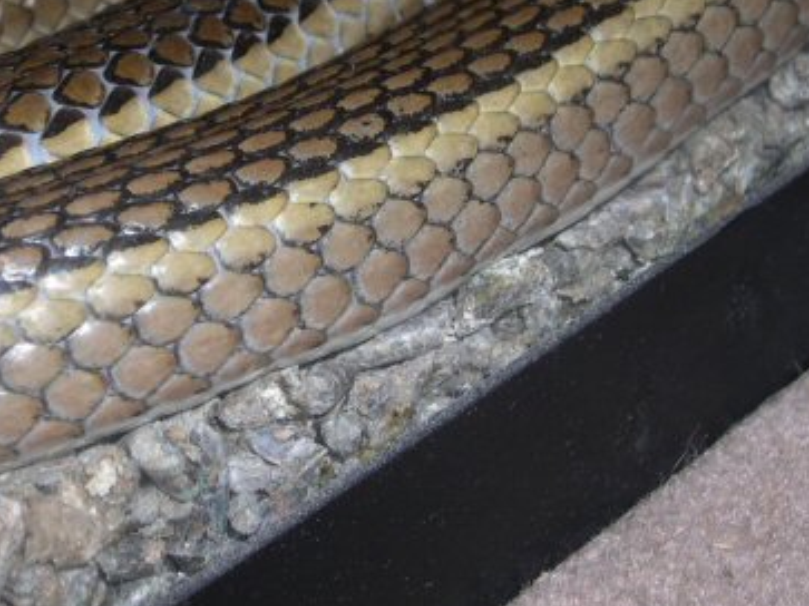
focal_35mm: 74
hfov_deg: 26.0
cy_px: 203
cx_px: 192
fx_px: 1729
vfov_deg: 19.8
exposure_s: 1/60
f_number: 8
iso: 100
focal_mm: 9
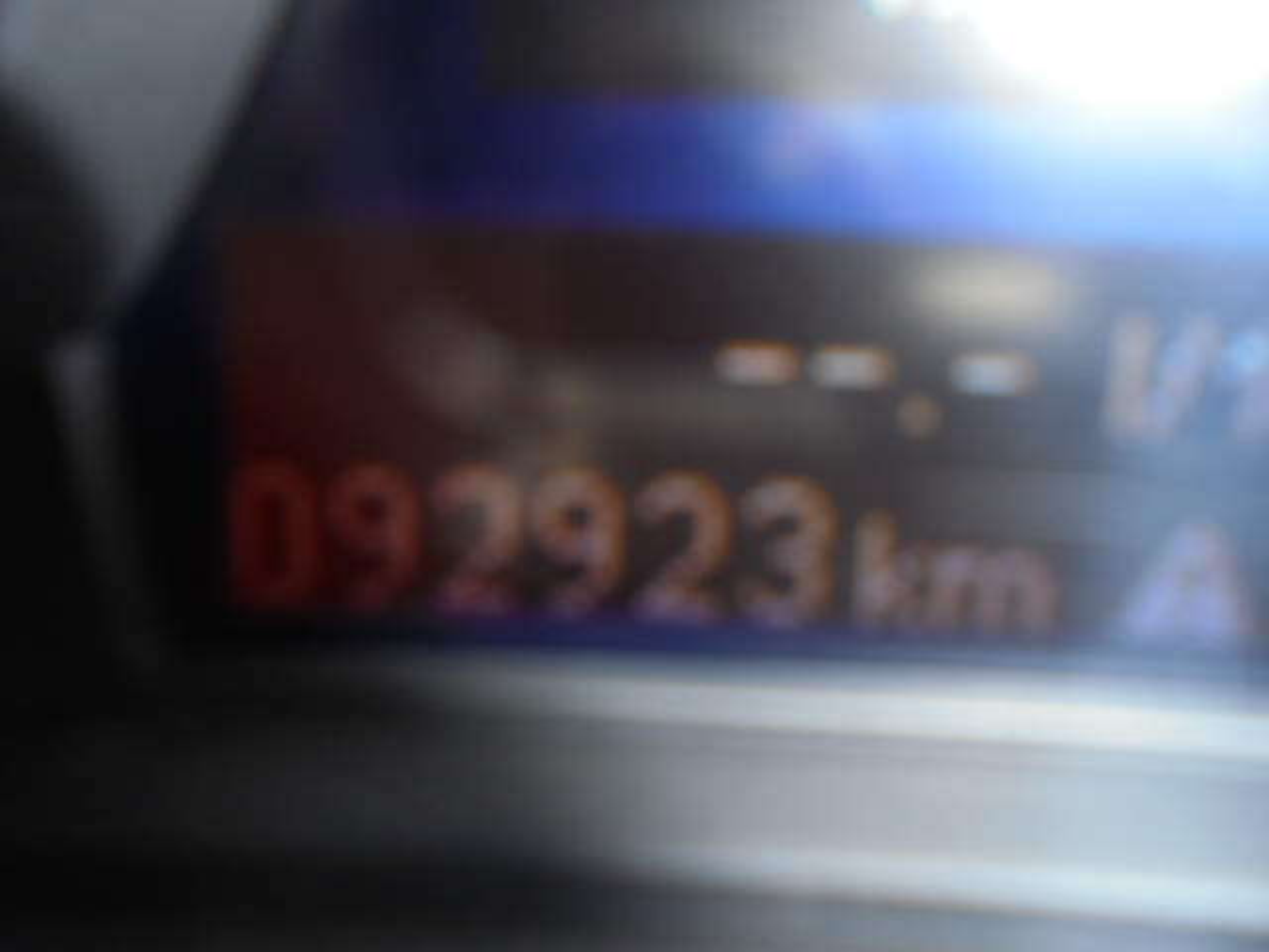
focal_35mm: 26
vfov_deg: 53.1
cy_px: 476
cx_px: 634
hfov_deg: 67.3
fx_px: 953
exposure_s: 1/30
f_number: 3.5
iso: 160
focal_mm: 4.6
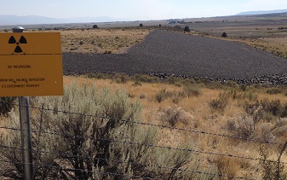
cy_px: 91
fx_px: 423
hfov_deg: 37.5
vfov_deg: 24.0
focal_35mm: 54
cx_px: 128
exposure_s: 1/2513
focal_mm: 4.28
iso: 50
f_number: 2.4
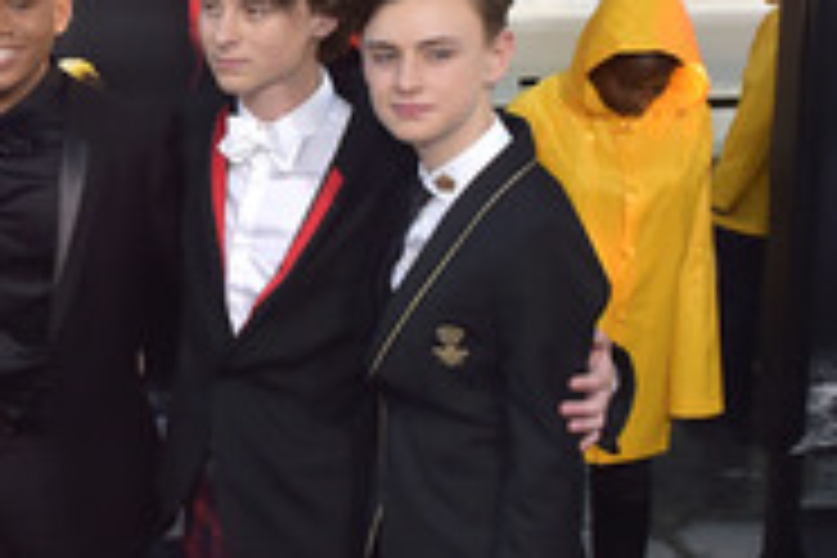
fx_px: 1348
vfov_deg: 22.9
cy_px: 490
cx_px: -148
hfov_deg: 29.9
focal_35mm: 58
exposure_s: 1/320
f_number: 6.3
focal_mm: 24
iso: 640
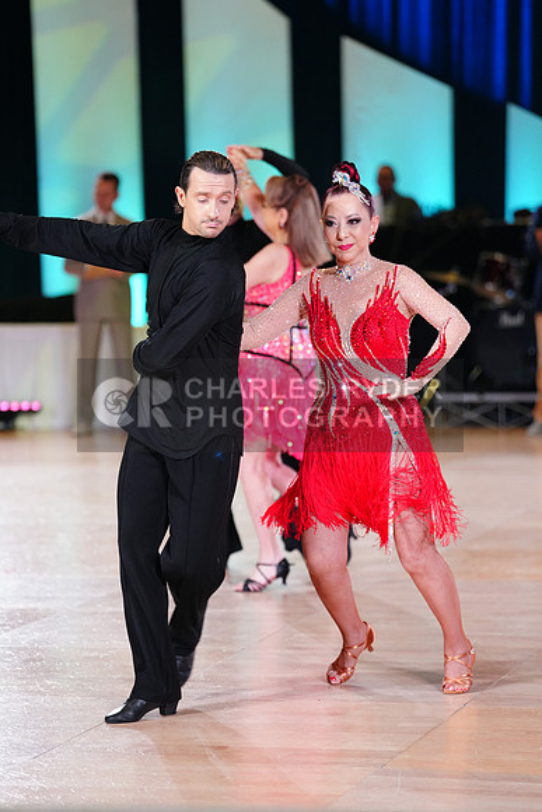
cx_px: 271
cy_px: 406
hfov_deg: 10.4
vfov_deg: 15.5
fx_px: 2979
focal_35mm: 132
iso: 2000
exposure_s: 1/400
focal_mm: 132
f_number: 2.8
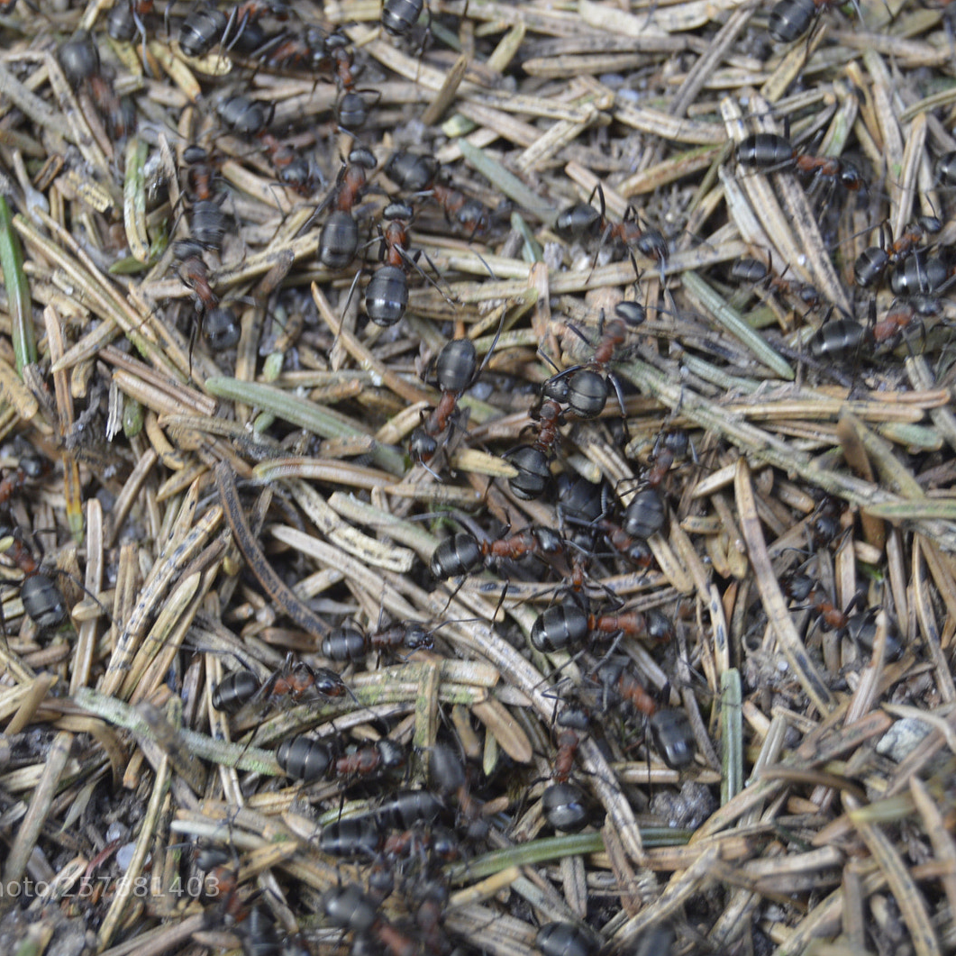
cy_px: 478
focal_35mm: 106
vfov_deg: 16.5
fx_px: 3301
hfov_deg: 16.5
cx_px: 469
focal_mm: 55
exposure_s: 1/100
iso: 400
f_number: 5.6
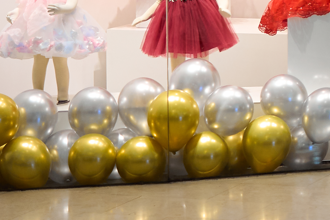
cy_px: -212
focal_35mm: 180
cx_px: 625
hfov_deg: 10.6
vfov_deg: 7.3
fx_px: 1649
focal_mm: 35
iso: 500
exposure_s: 1/640
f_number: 1.4
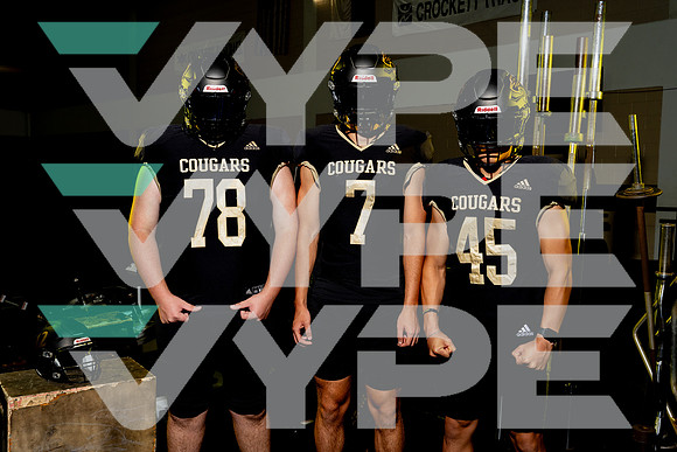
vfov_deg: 37.9
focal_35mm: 35
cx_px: 338
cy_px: 226
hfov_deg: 54.4
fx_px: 658
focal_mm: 35
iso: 250
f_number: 7.1
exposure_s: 1/250
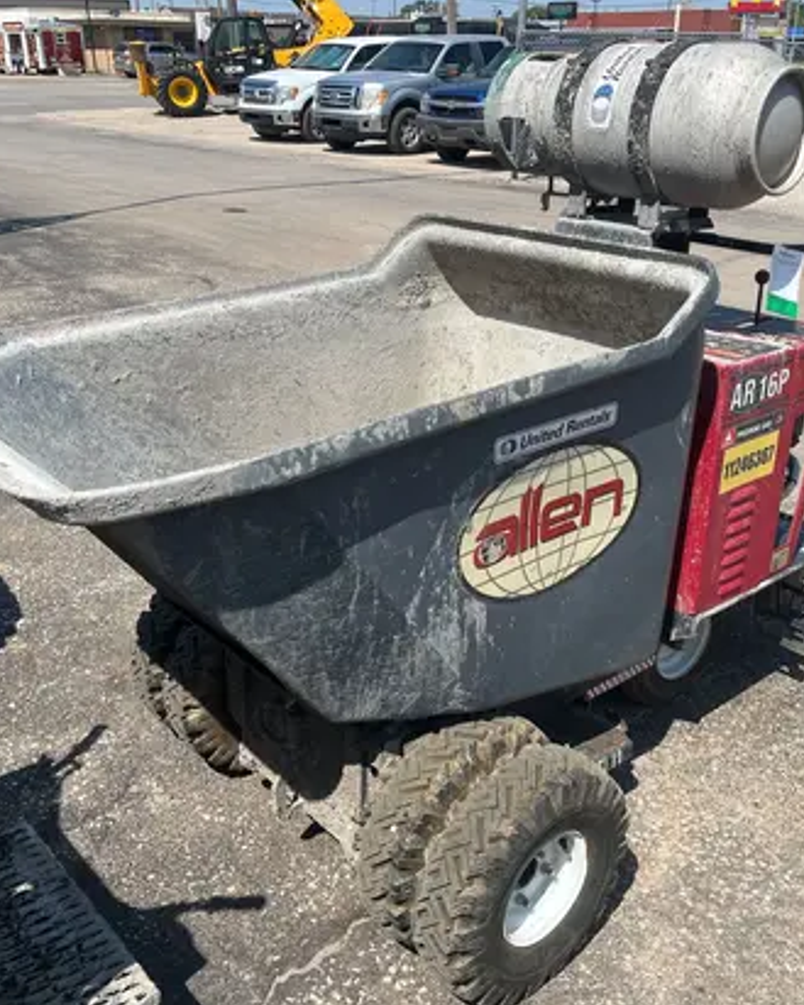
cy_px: 502
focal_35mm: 34
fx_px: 1011
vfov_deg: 52.8
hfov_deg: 43.3
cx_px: 455
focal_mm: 5.1
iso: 50
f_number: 1.6
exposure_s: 1/4016
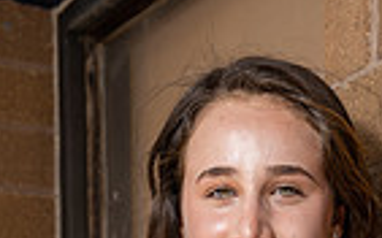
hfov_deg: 10.6
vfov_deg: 6.3
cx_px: 190
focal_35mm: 198
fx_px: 2061
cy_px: 587
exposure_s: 1/250
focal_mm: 61
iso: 100
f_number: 6.3
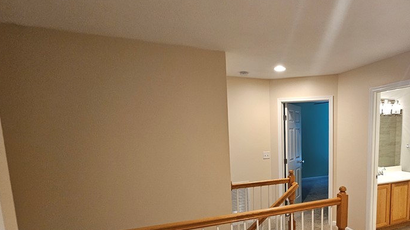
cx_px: 296
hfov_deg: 78.9
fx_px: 228
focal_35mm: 21
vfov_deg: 52.0
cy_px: 162
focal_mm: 2.2
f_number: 2.2
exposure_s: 1/40
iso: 320
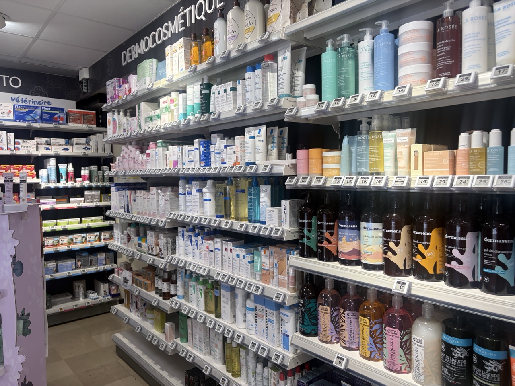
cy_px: 193
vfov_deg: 53.1
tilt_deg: -3.3
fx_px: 387
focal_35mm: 26
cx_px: 258
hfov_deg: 67.3
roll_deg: +1.8
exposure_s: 1/143
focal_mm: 5.96
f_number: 1.6
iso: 32
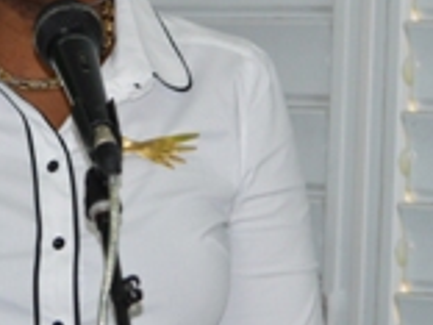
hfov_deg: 6.0
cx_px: 56
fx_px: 4140
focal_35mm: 331
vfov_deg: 4.5
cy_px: 83
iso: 2000
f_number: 4.5
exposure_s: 1/60
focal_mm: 80
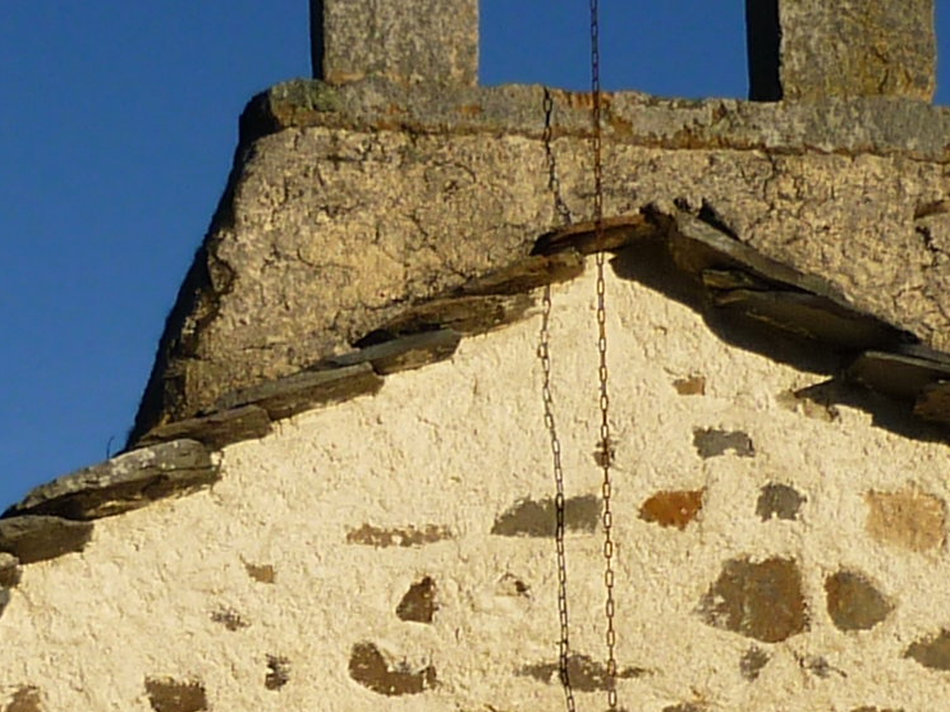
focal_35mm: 145
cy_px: 777
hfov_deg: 13.6
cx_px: 448
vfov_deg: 10.1
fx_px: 3979
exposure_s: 1/250
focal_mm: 5.5
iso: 80
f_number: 8
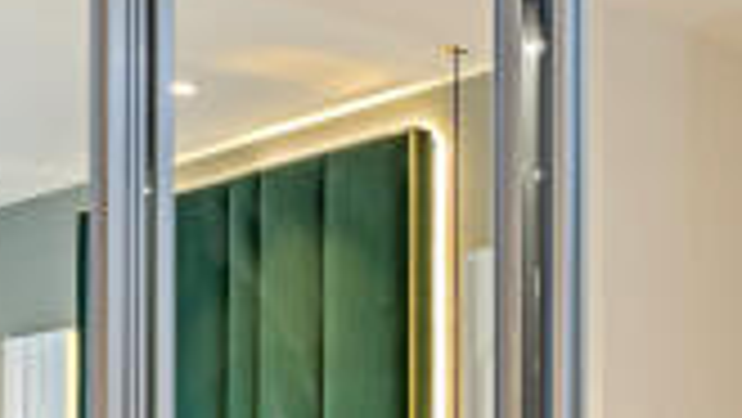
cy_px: 537
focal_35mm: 91
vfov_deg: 12.9
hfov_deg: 23.3
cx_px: 468
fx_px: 1791
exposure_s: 1/2
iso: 100
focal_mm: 14
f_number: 9
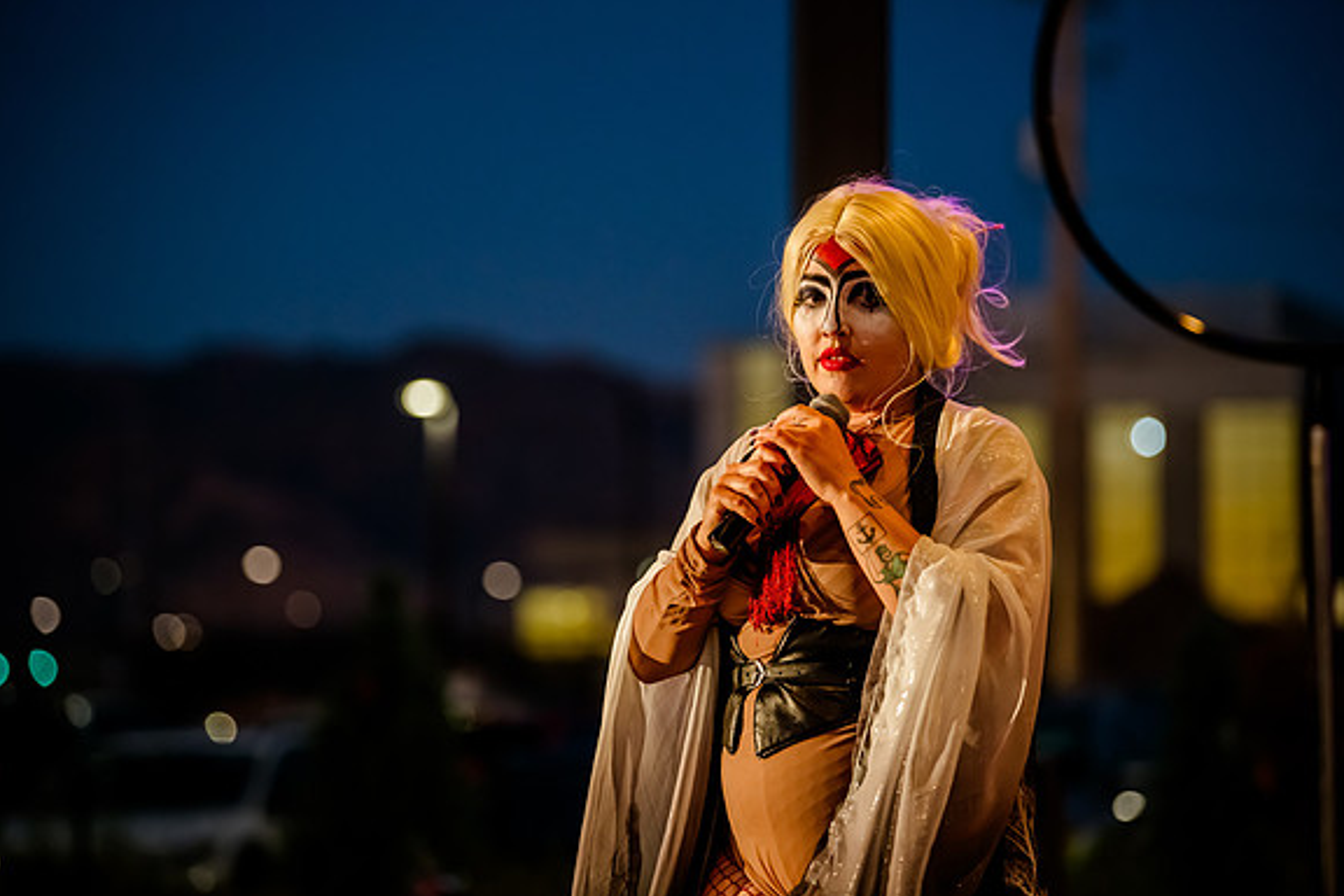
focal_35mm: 138
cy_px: 449
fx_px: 5152
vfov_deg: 9.9
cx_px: 674
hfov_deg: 14.9
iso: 3200
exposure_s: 1/400
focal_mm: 135
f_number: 2.8
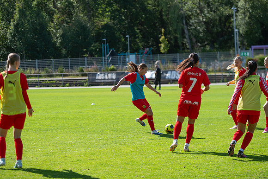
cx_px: 134
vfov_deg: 11.2
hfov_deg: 16.8
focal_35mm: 122
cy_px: 90
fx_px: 908
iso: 220
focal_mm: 122
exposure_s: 1/2500
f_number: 3.2
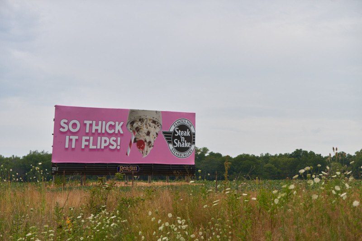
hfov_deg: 20.0
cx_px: 181
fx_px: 1026
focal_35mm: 102
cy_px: 120
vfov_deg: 13.4
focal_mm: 102
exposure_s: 1/1600
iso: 500
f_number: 2.8
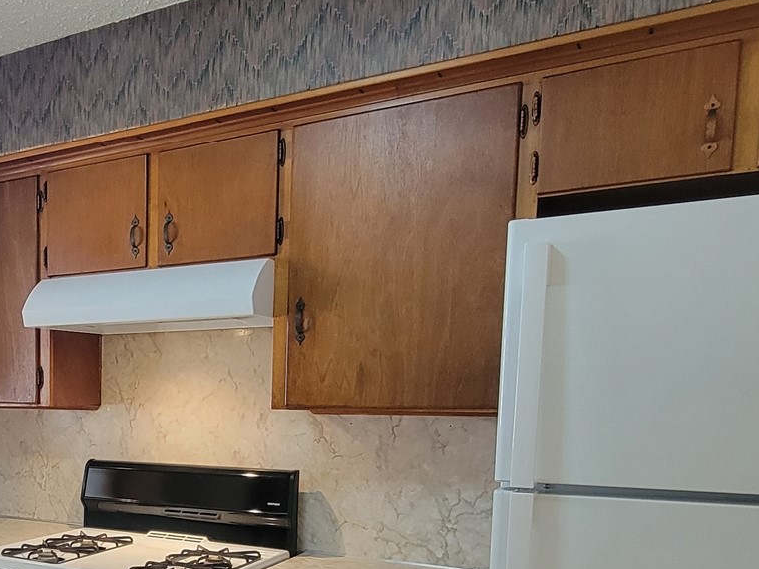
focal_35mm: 35
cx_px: 66
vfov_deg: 38.9
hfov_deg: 47.0
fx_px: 768
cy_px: 468
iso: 200
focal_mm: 2.2
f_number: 2.2
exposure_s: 1/60
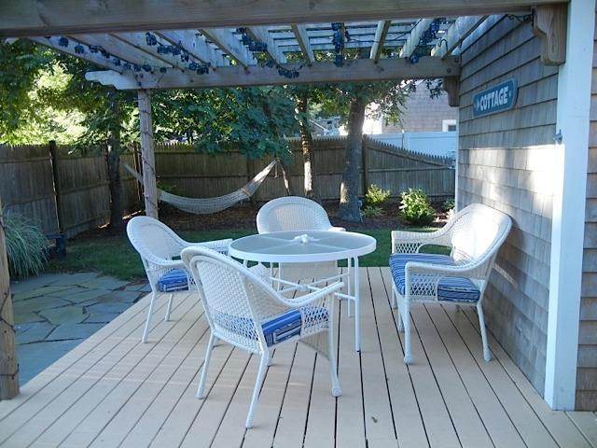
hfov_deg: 60.0
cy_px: 224
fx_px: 517
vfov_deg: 46.8
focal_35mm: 30
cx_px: 298
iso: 160
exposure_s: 1/68.1
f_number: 3.5
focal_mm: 5.4
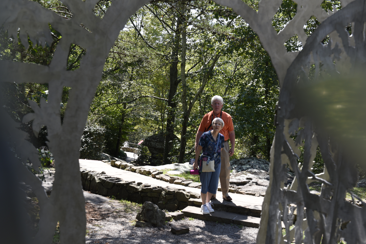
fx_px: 447
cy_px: 124
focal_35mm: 44
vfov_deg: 30.5
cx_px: 186
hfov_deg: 44.5
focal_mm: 42
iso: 400
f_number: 8
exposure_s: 1/320
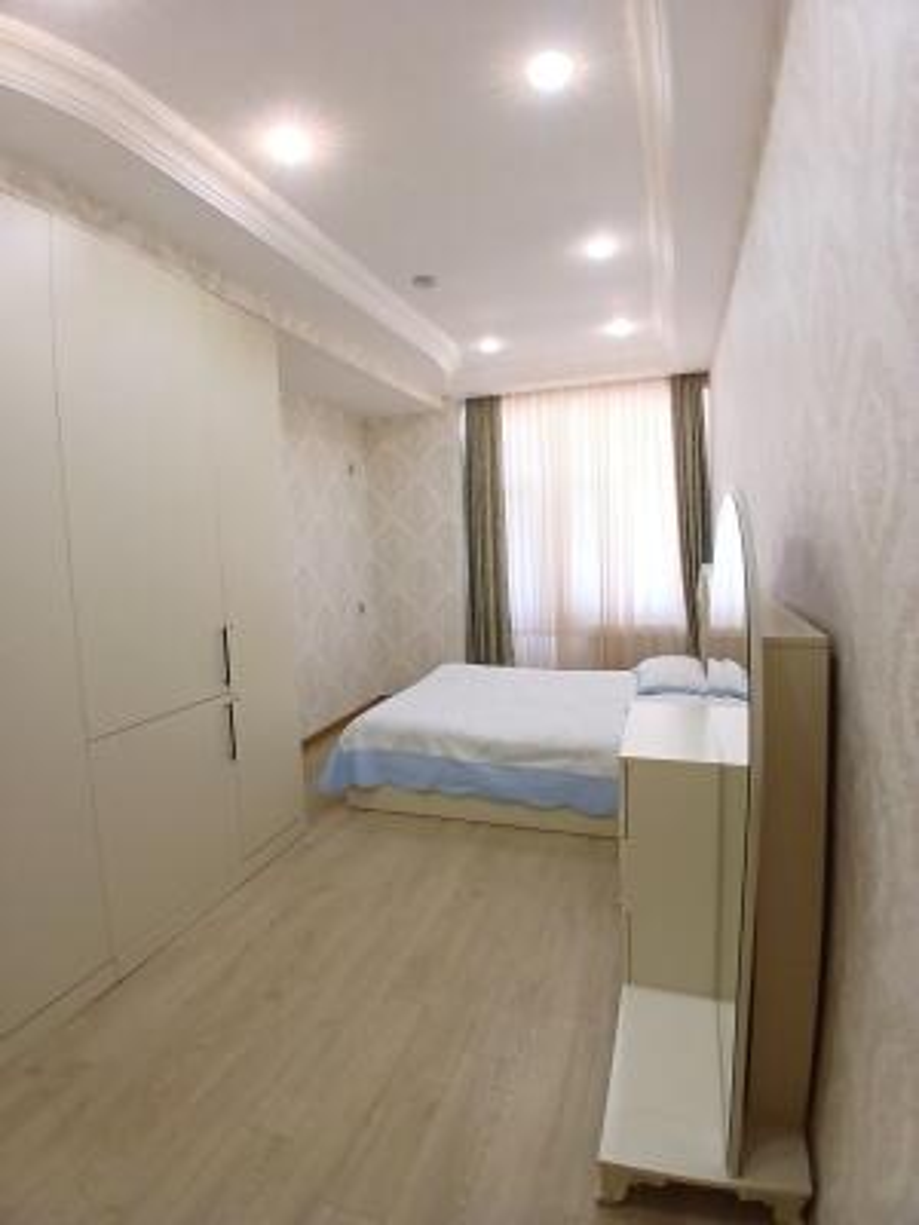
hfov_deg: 74.7
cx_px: 460
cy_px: 612
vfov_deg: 91.0
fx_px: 602
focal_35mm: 17
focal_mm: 1.4
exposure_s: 1/33.3
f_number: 2.2
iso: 320
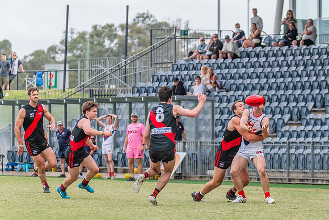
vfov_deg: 4.4
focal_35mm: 309
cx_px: 212
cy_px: 135
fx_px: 2825
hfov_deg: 6.7
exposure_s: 1/1250
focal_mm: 240
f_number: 5.6
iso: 800
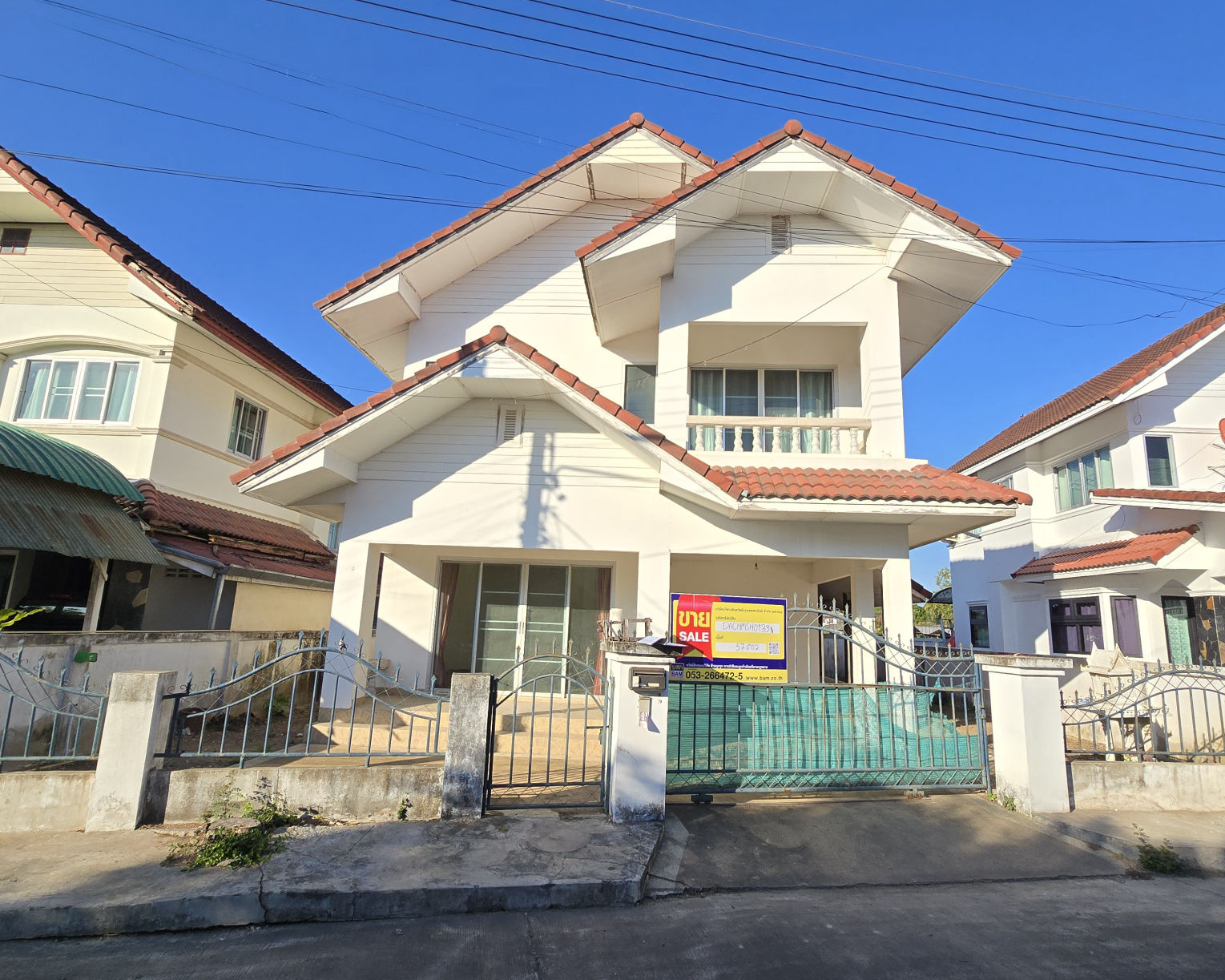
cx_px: 628
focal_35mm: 17
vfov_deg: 76.9
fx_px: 616
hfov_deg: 89.6
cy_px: 505
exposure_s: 1/2180
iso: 50
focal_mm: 2.2
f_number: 2.2
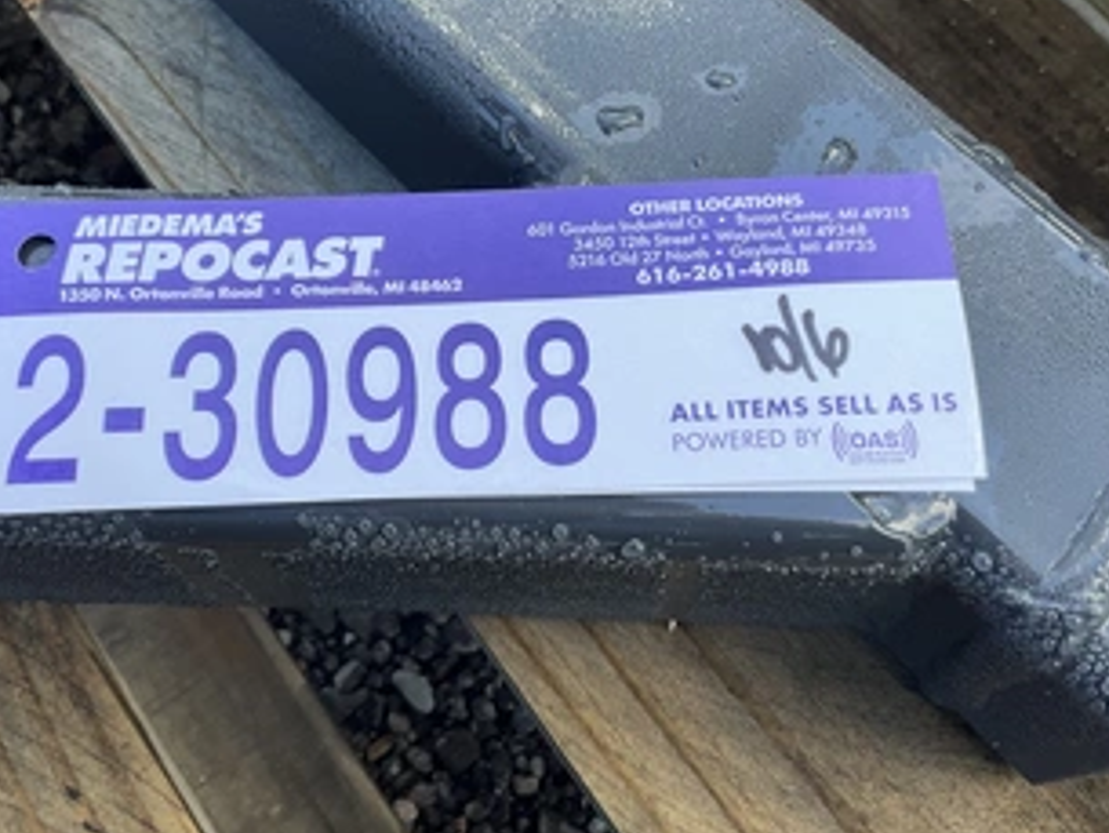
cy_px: 404
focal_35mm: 38
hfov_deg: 48.9
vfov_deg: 37.7
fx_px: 1218
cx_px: 509
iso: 16
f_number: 1.8
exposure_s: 1/138
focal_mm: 3
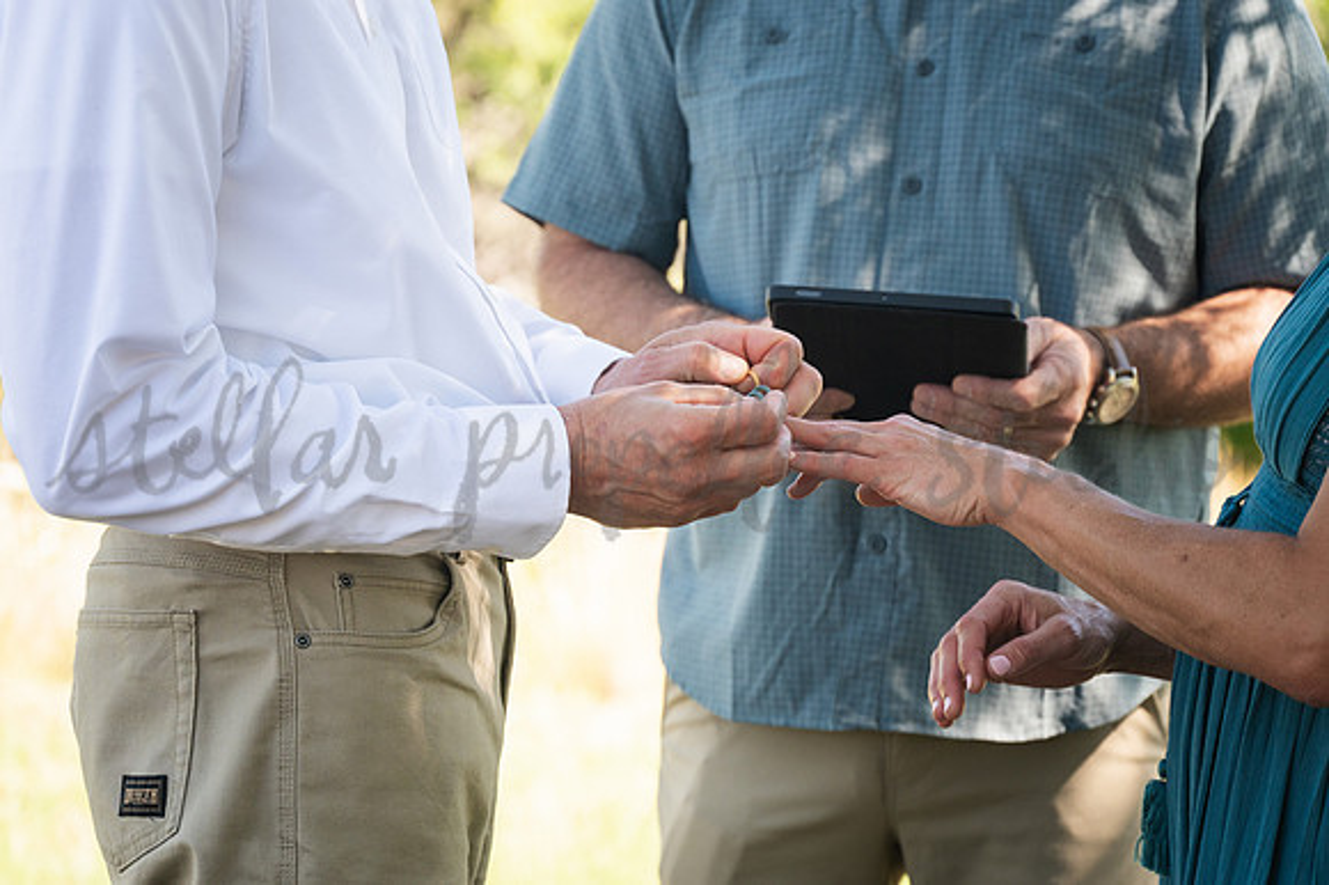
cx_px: 664
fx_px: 4612
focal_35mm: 125
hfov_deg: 16.4
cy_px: 442
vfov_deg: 11.0
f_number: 6.3
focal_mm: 125
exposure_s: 1/800
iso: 1250
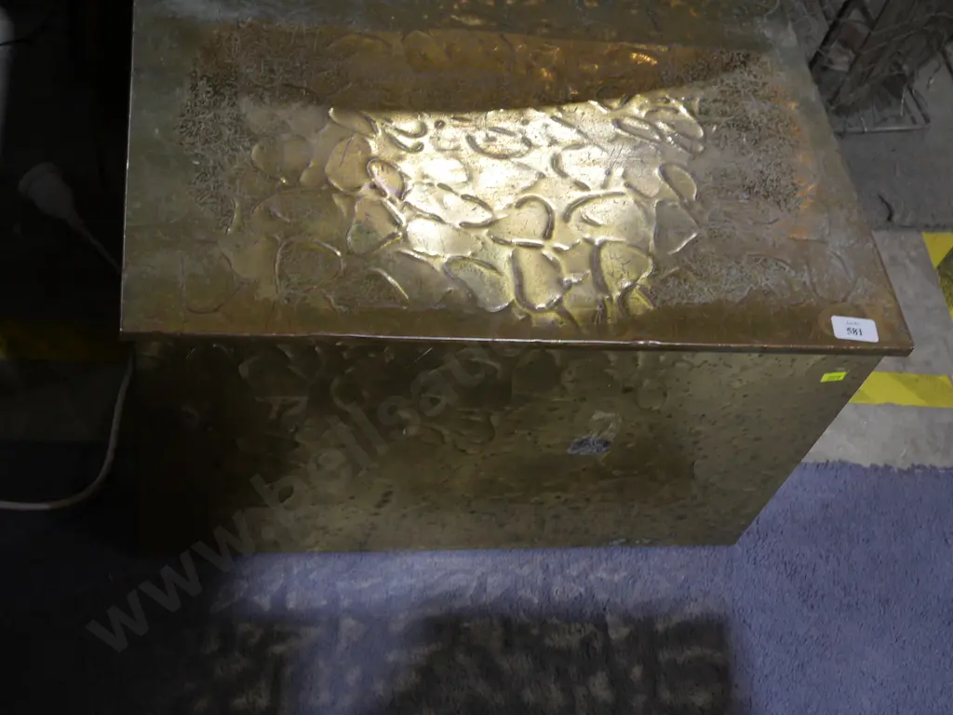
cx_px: 476
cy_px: 358
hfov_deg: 41.2
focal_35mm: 46
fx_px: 1266
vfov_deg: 31.5
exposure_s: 1/60
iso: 640
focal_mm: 23
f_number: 5.1
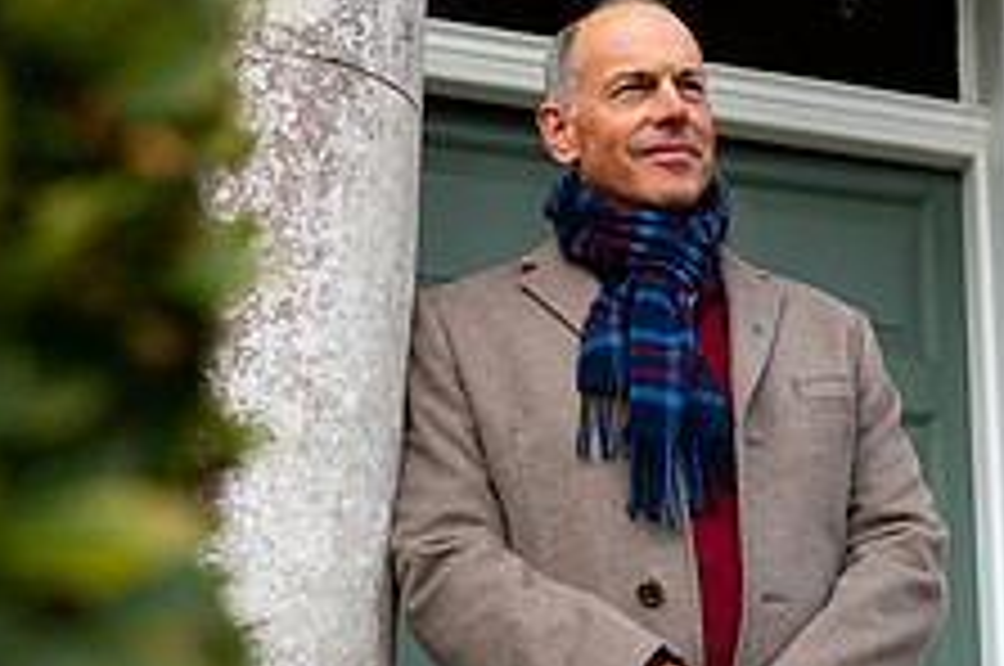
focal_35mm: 91
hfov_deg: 22.0
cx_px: 855
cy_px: 144
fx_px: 2534
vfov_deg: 14.9
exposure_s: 1/1000
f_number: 2.5
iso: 100
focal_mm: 35
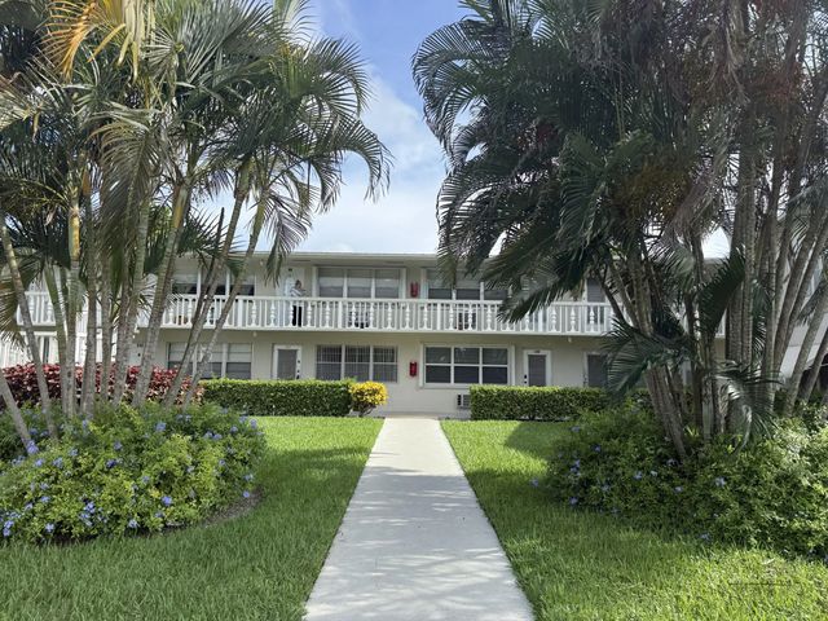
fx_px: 574
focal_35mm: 24
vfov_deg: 56.8
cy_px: 310
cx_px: 414
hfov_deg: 71.6
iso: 100
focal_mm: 6.76
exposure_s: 1/2801
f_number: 1.78
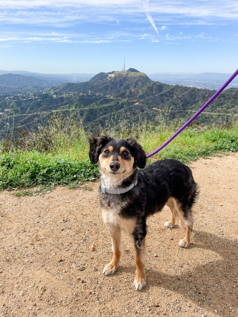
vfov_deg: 67.3
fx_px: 238
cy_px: 158
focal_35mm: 26
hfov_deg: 53.1
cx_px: 119
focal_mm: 4.2
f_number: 1.6
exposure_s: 1/3000
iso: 32
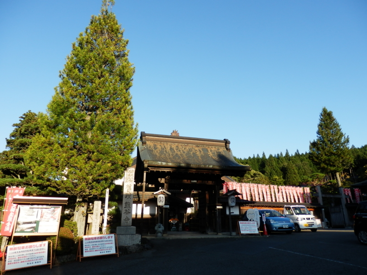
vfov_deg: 54.9
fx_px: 265
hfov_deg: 69.4
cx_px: 184
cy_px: 138
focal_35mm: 25
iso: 80
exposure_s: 1/500
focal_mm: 4.5
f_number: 3
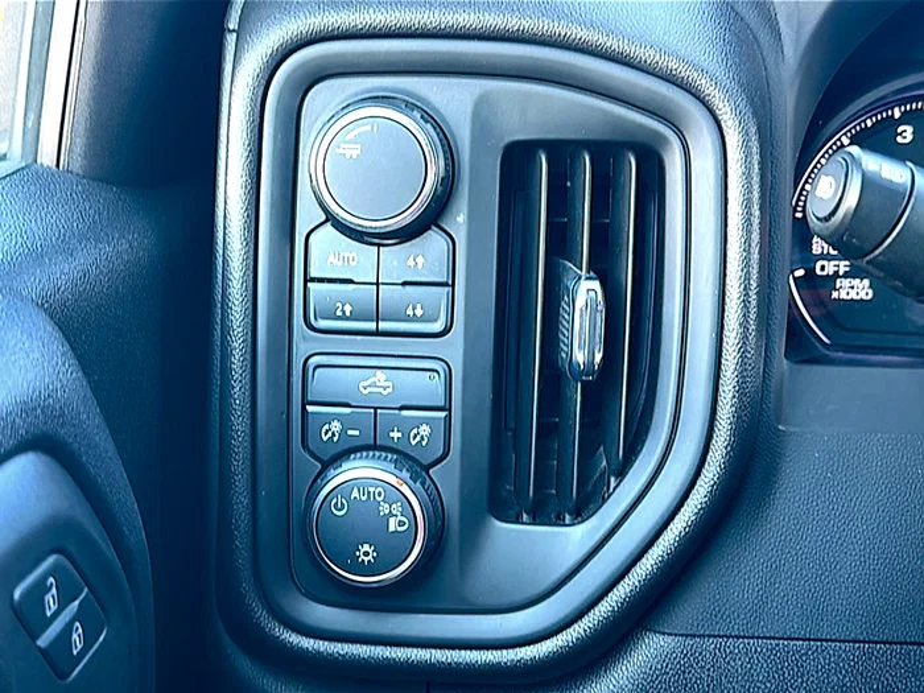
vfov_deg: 35.1
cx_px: 462
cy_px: 346
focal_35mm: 41
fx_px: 1094
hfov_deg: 45.8
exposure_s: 1/48
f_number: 1.78
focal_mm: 6.86
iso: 64
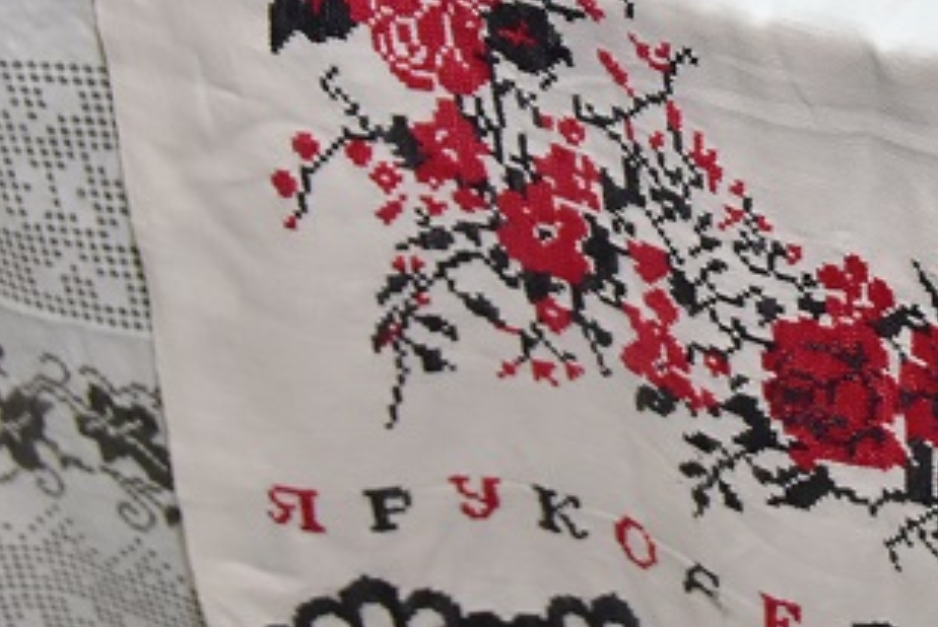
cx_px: 982
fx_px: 3651
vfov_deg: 9.8
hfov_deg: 14.4
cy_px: 186
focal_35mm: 140
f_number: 5.6
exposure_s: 1/160
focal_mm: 32
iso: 1000
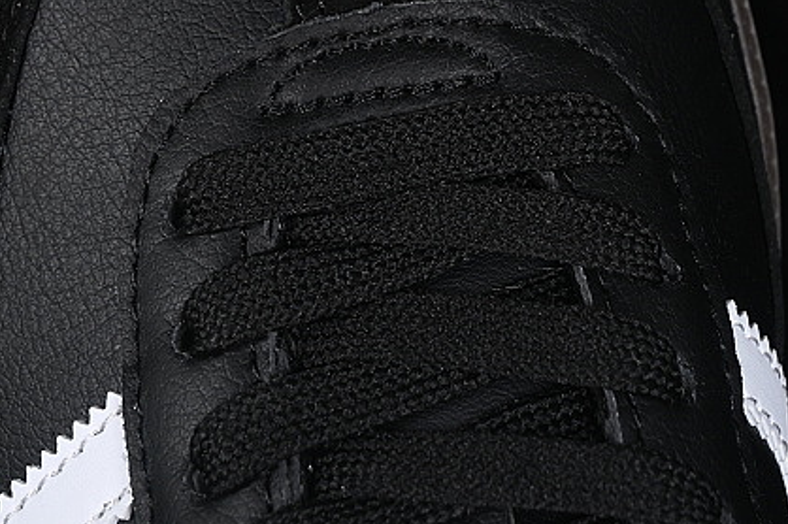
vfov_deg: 7.1
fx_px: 4243
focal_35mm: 194
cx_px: 383
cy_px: 83
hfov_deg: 10.6
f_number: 6.3
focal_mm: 50
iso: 160
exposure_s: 1/60
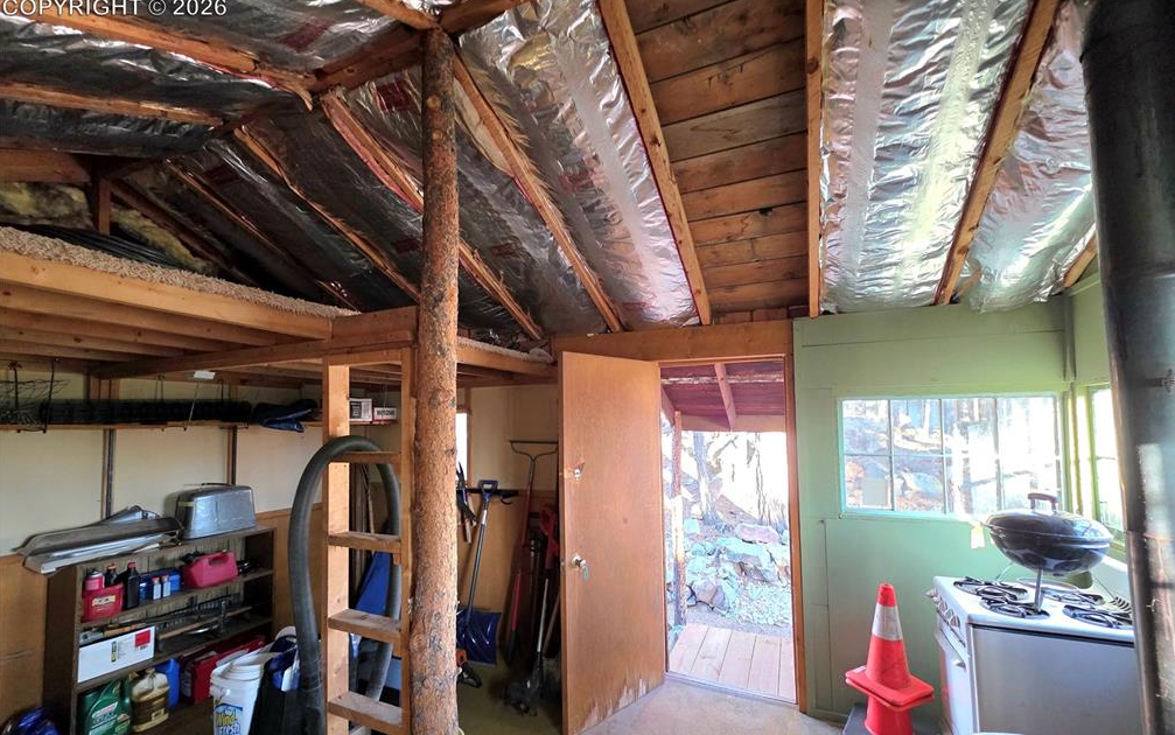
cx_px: 595
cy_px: 398
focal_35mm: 14
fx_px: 448
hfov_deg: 105.3
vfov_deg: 78.5
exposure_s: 1/60.2
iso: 500
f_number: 1.9
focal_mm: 2.2
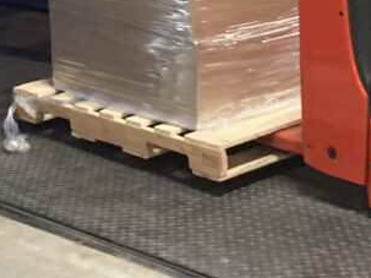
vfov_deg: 12.7
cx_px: 241
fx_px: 1189
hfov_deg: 17.7
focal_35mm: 111
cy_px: -124
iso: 200
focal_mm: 3.99
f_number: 1.8
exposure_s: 1/50
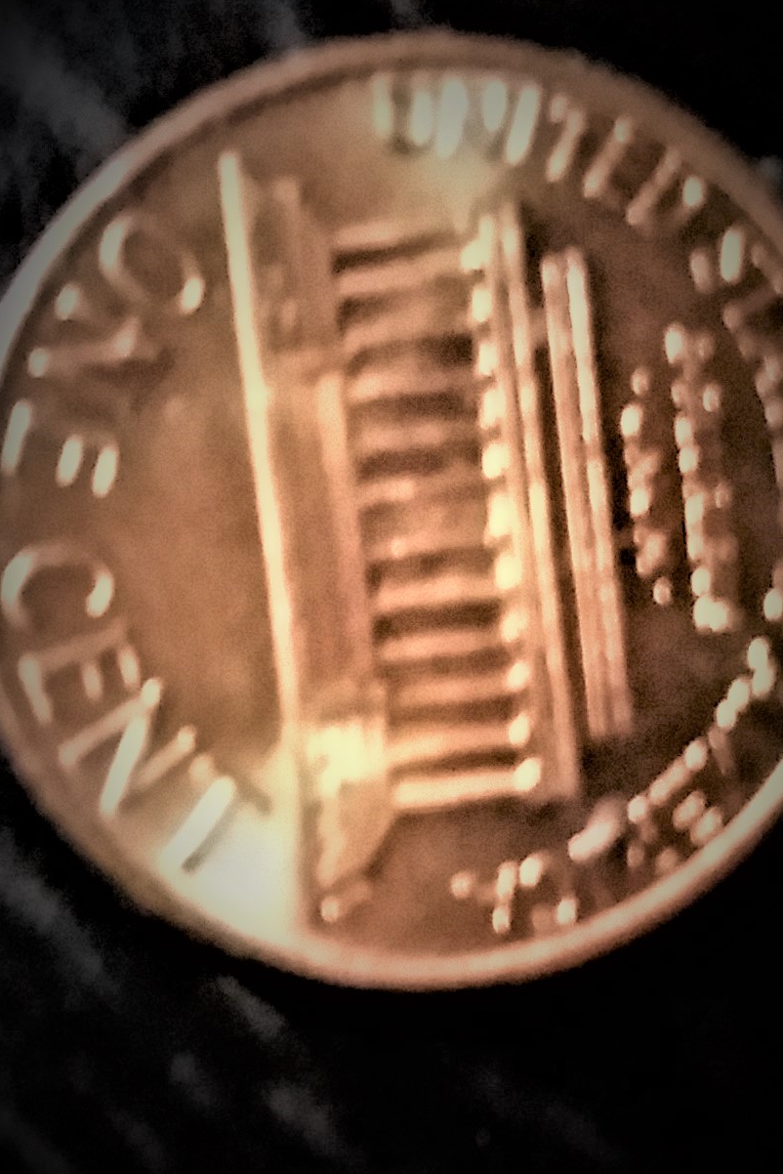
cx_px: 412
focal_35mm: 29
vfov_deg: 63.6
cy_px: 586
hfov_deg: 45.0
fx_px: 946
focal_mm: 2.91
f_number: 1.9
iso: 1000
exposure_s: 1/11
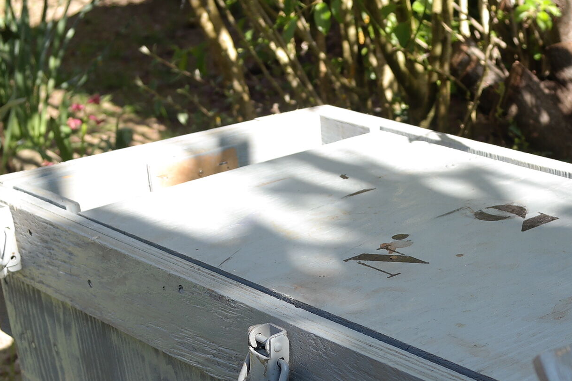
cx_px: 491
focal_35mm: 73
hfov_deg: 26.9
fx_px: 1160
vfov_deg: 17.8
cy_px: 446
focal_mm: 20
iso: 100
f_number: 4.5
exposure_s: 1/125
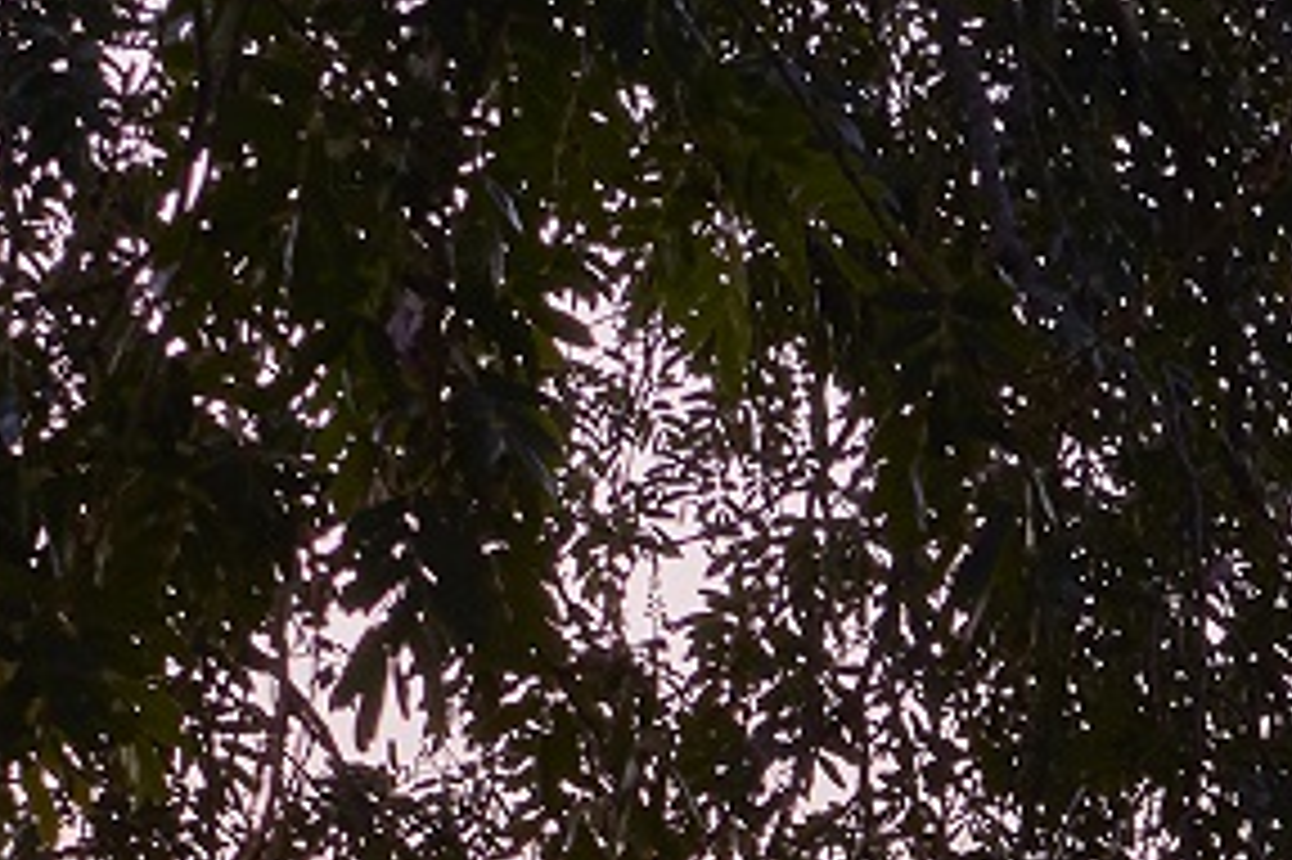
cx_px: 2345
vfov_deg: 5.4
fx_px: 8500
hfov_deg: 8.4
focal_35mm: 237
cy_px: 2783
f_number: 8
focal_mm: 34
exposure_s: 1/125
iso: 100
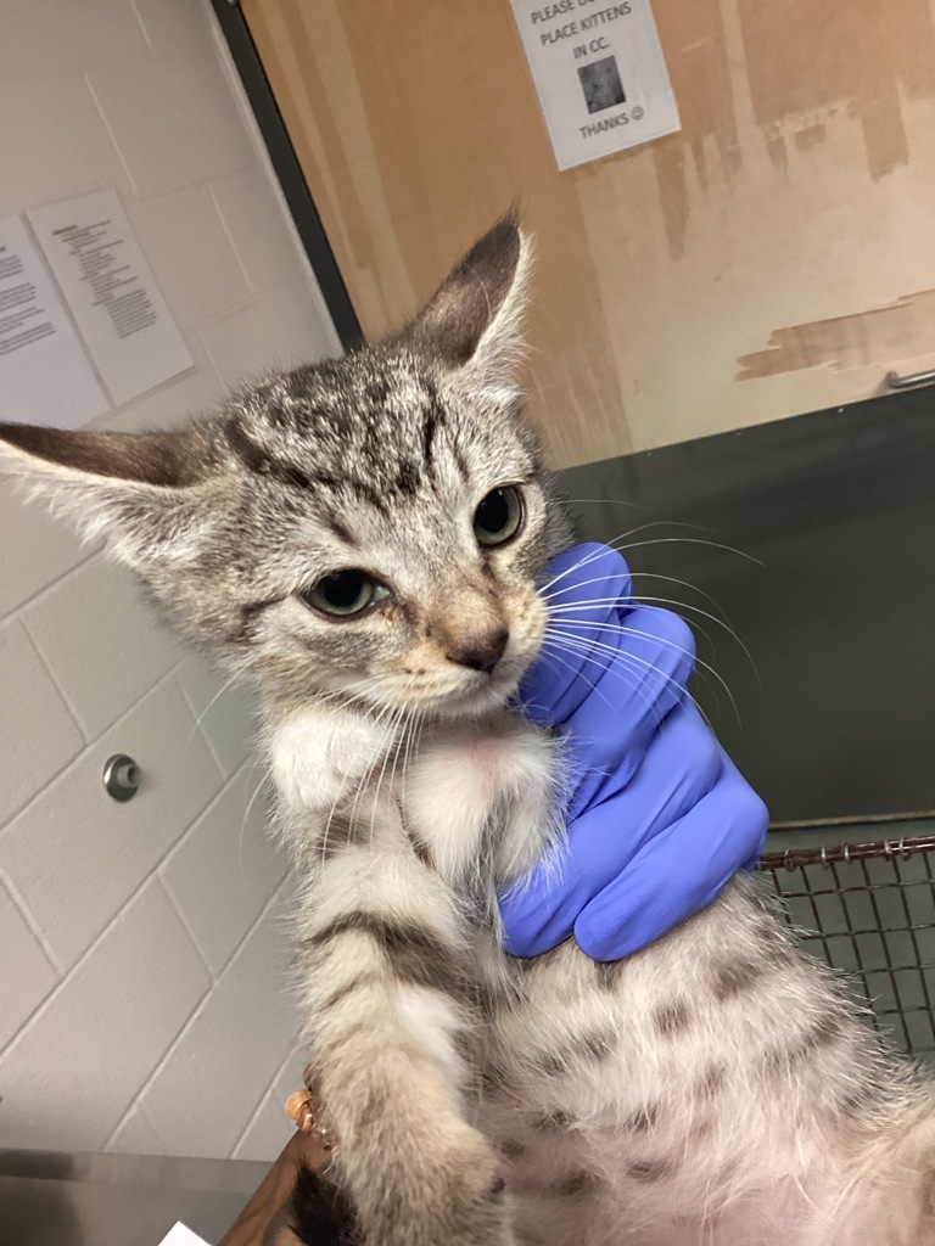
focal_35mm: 31
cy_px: 623
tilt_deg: -22.4
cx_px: 468
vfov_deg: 58.4
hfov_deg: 45.4
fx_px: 1116
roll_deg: +20.9
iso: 160
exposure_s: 1/60
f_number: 2.4
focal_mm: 3.3
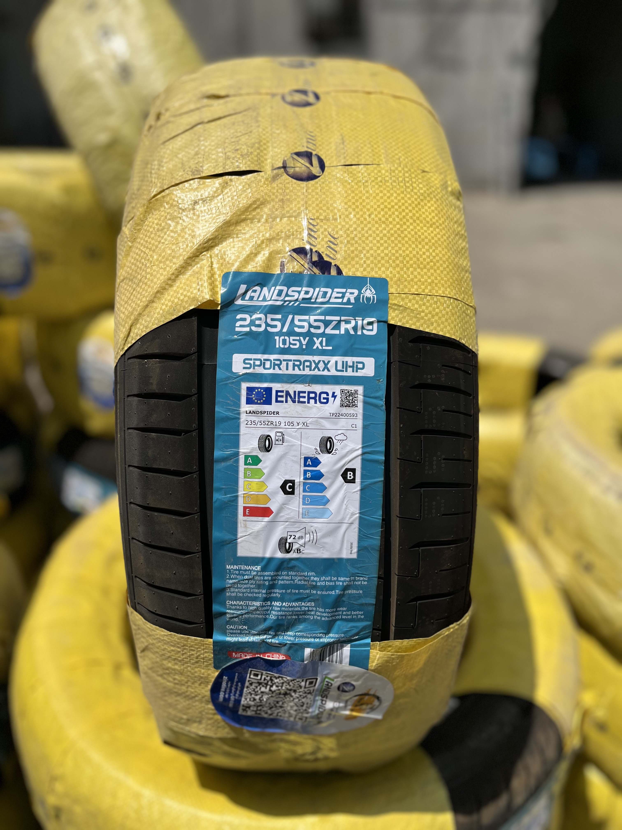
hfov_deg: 53.1
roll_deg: +1.2
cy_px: 415
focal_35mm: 26
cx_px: 311
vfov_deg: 67.3
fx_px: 623
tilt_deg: -24.6
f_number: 1.6
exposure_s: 1/6173
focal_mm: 5.1
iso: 50
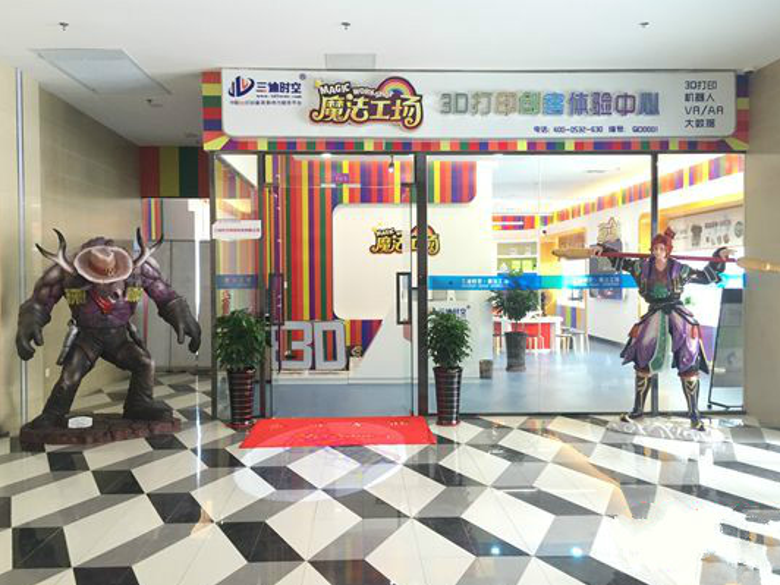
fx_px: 676
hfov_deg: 60.0
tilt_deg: -0.3
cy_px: 288
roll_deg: -0.4
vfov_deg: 46.8
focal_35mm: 30
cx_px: 390
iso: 160
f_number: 2.2
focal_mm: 4.15
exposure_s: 1/33
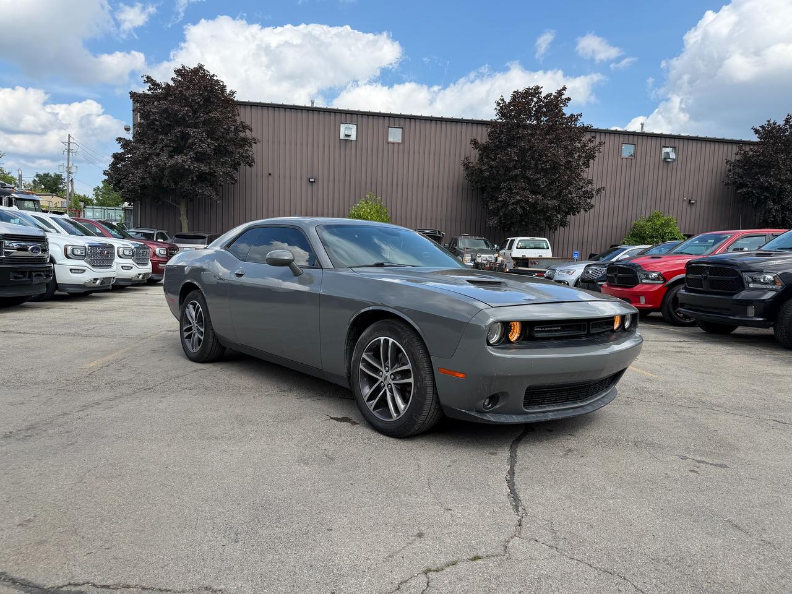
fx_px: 549
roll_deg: -2.1
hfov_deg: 71.6
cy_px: 297
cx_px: 396
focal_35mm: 24
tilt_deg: -5.4
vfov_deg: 56.8
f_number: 1.78
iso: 80
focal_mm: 6.76
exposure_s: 1/3279
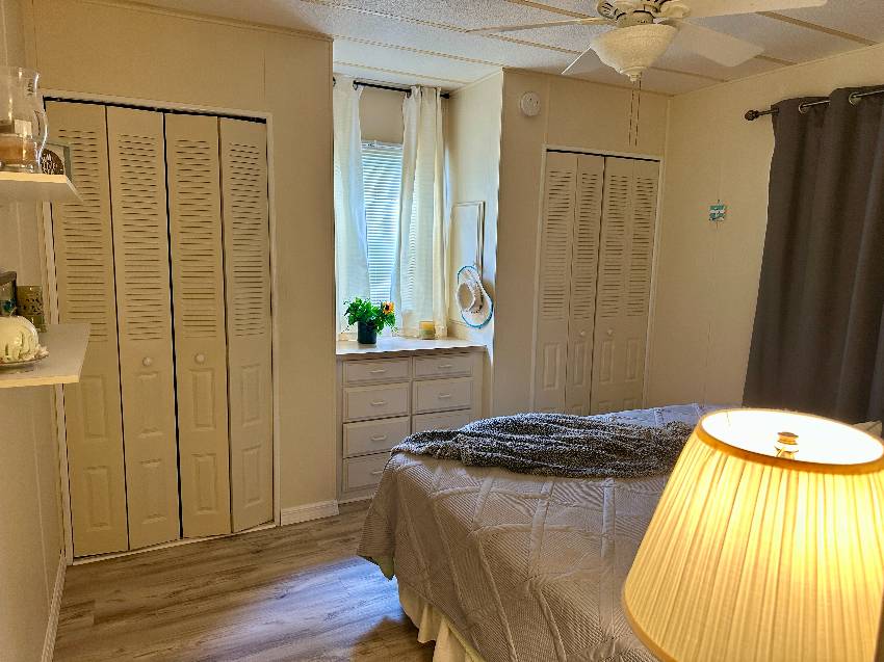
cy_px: 331
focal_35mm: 24
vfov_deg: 56.8
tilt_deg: -9.5
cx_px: 442
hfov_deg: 71.6
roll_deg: -2.1
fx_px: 613
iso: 200
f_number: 1.78
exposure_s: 1/60
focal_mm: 6.86
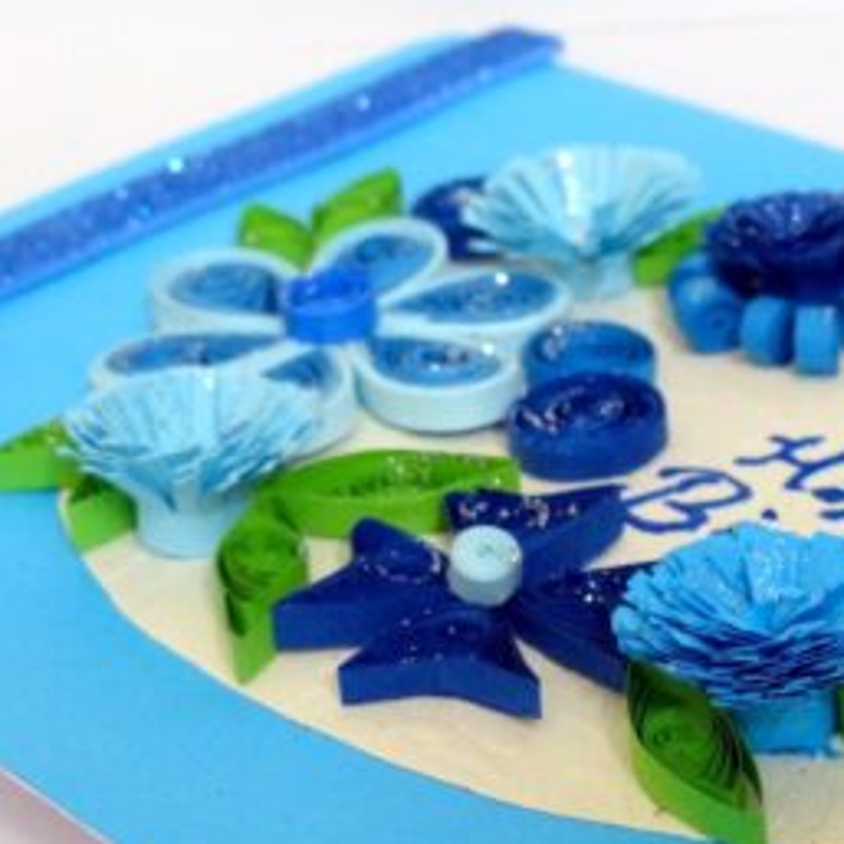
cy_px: 460
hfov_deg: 17.0
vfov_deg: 17.2
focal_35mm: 101
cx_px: 719
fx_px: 2786
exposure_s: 1/15
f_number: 2.8
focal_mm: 8.7
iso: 400
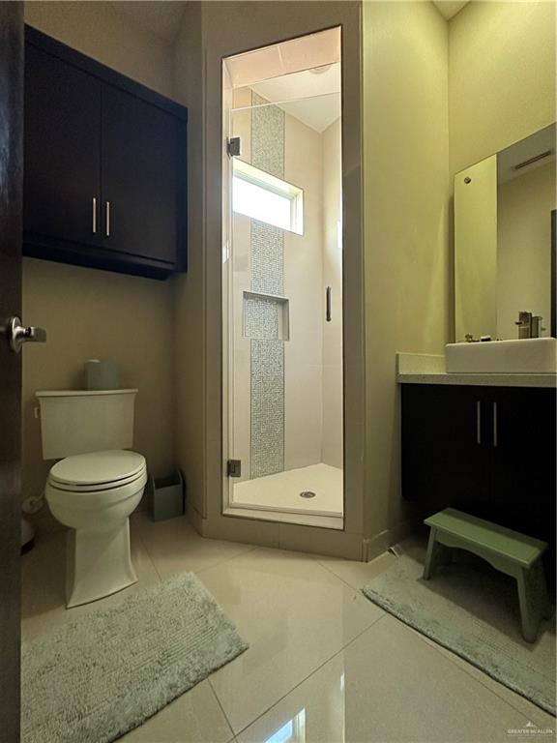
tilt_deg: +0.8
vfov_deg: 102.1
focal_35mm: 14
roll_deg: +0.0
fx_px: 300
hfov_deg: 85.7
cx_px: 278
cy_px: 372
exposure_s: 1/60
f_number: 2.2
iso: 500
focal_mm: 2.22
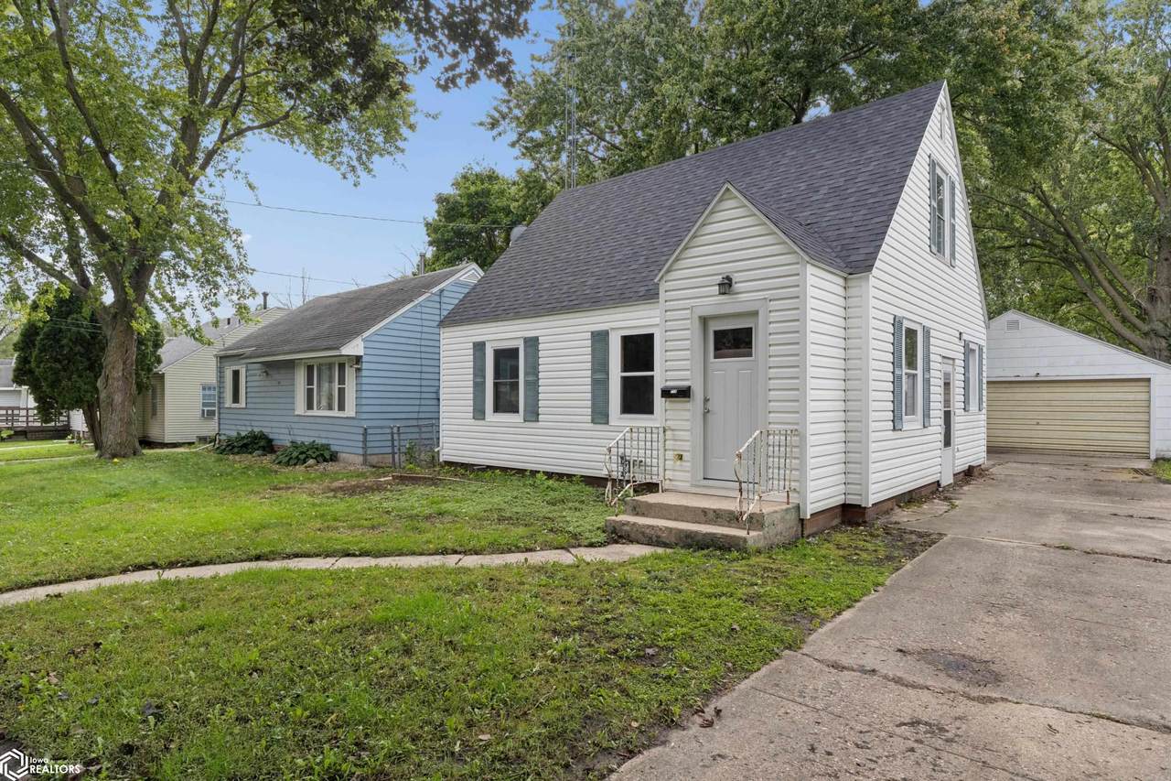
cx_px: 586
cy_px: 390
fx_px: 629
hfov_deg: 85.9
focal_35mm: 19
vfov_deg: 63.6
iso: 250
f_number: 8
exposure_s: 1/200
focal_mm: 12.9
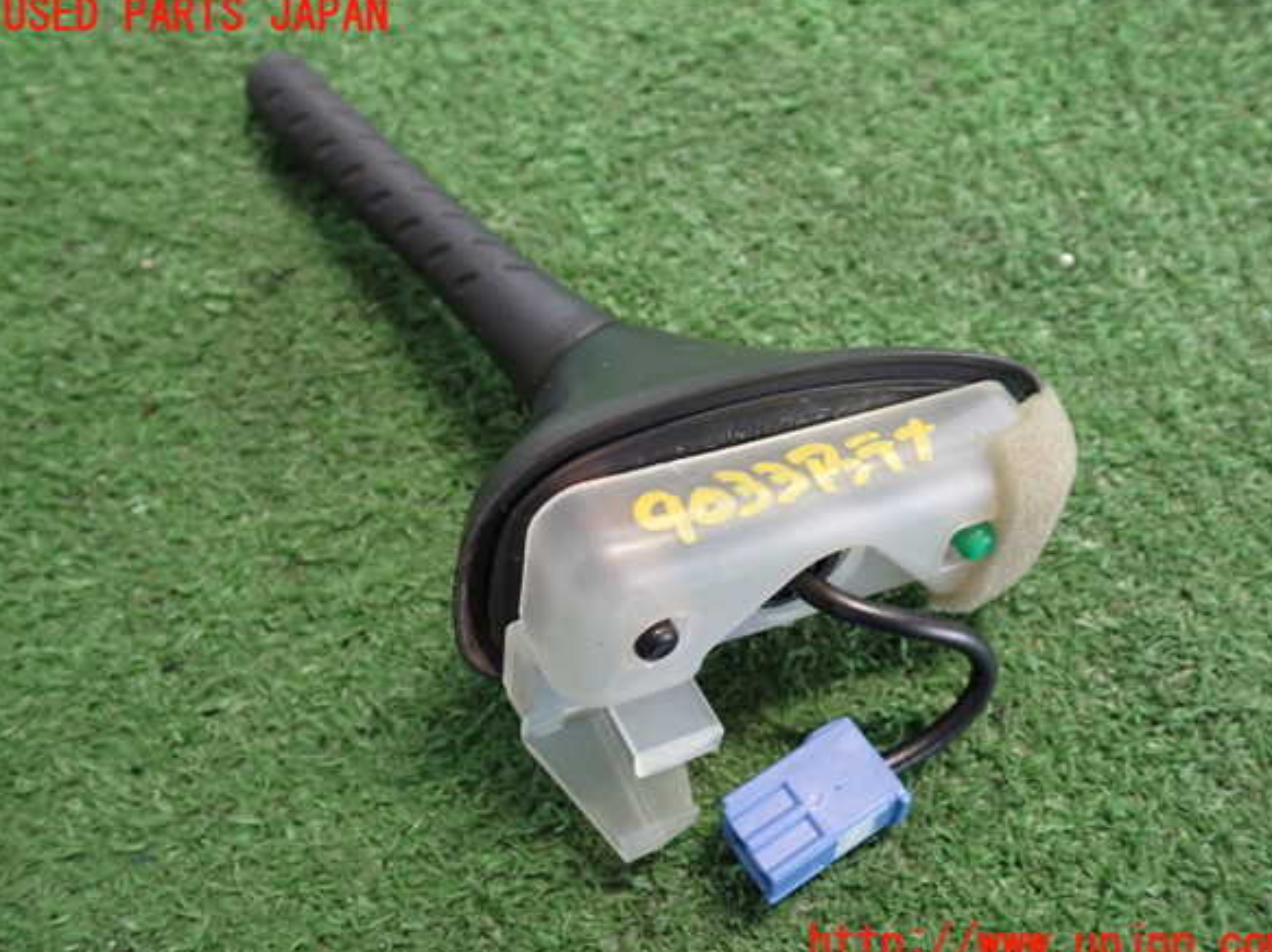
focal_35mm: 33
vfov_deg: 42.9
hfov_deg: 55.4
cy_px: 480
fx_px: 1212
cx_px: 647
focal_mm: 5.79
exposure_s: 1/30
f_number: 2.4
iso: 800
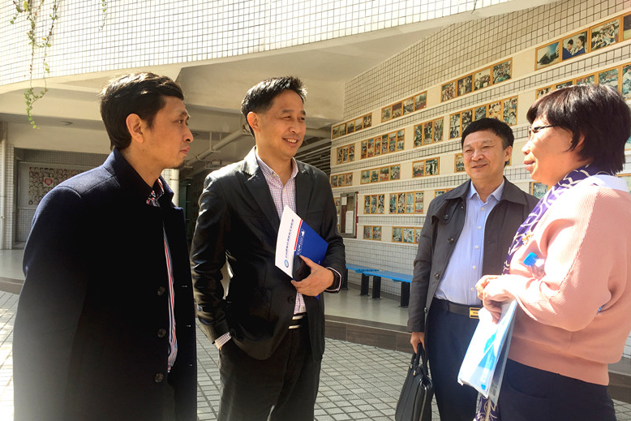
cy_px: 231
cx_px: 315
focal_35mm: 31
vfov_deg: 42.3
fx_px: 543
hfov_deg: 60.3
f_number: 2.2
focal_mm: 4.15
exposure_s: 1/408
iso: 32
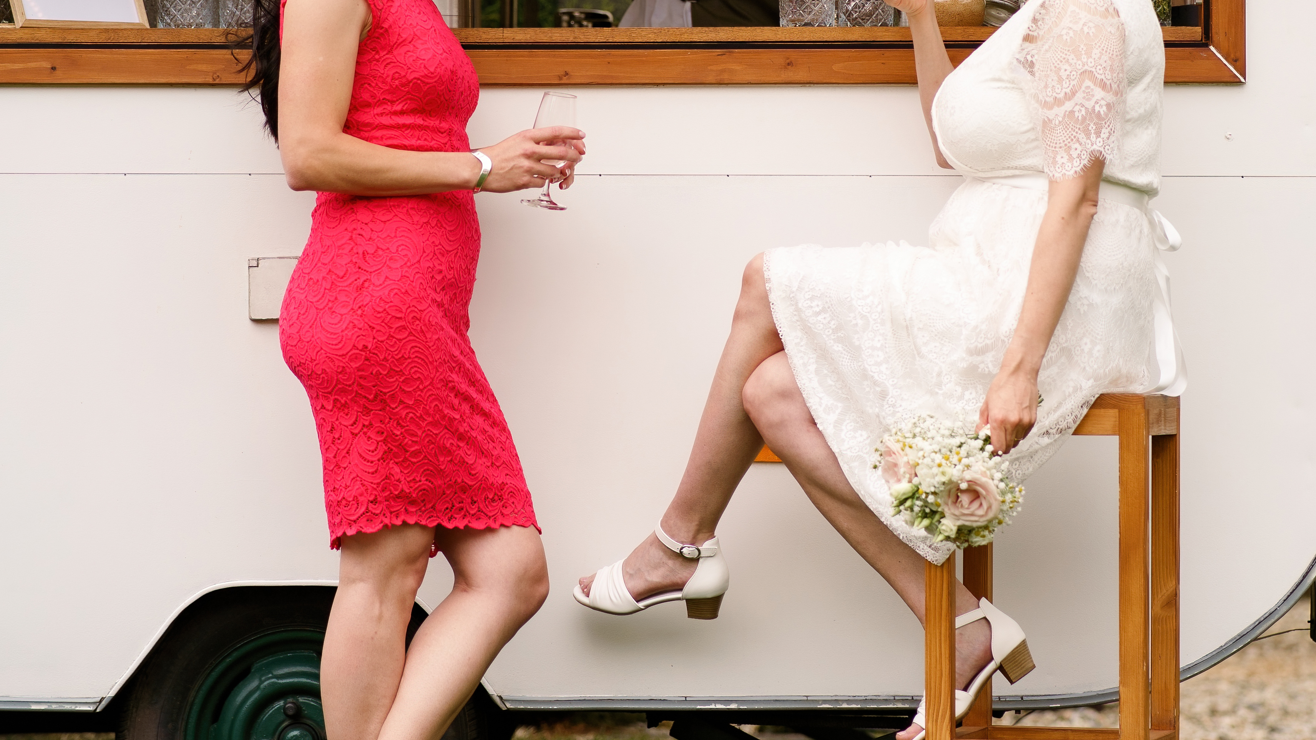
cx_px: 781
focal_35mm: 156
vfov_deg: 7.8
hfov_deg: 13.8
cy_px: 251
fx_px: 5443
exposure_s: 1/640
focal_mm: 85
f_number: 2.2
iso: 100
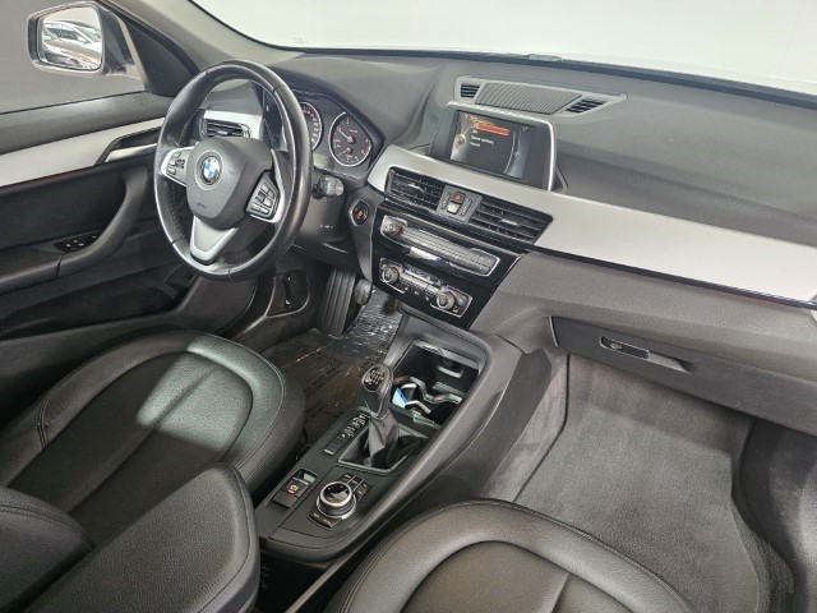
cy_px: 306
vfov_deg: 58.9
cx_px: 408
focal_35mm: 23
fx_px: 543
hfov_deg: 73.9
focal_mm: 6.3
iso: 640
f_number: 1.7
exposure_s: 1/100
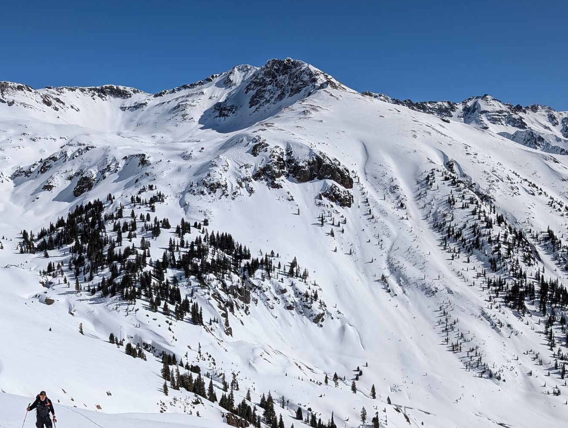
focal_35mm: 37
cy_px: 223
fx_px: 608
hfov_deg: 48.4
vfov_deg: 38.8
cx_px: 153
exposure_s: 1/5291
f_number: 1.68
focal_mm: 6.9
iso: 31
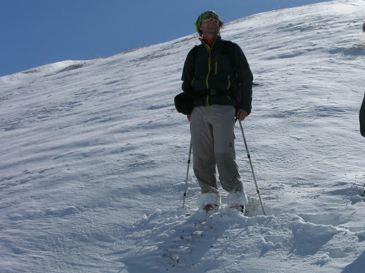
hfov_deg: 18.6
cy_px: 122
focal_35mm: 105
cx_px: 268
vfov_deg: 14.1
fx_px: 1107
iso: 50
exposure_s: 1/476
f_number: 7.4
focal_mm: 17.8
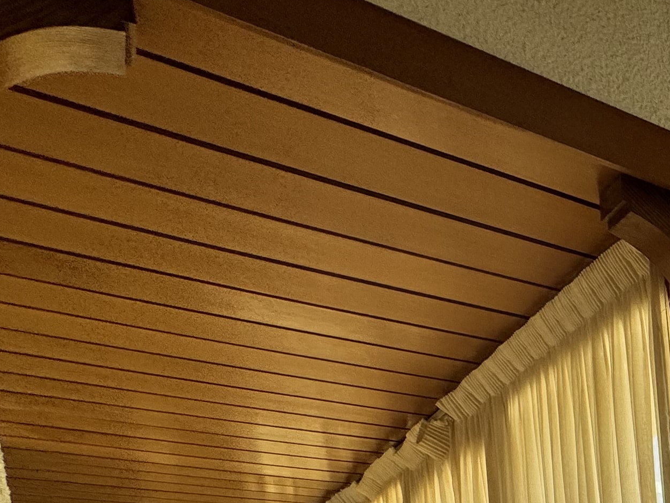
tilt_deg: -6.8
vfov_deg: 24.5
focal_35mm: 45
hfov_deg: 27.2
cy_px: 767
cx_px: 1035
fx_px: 871
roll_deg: +2.9
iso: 40
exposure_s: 1/247
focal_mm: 2.22
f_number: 2.2
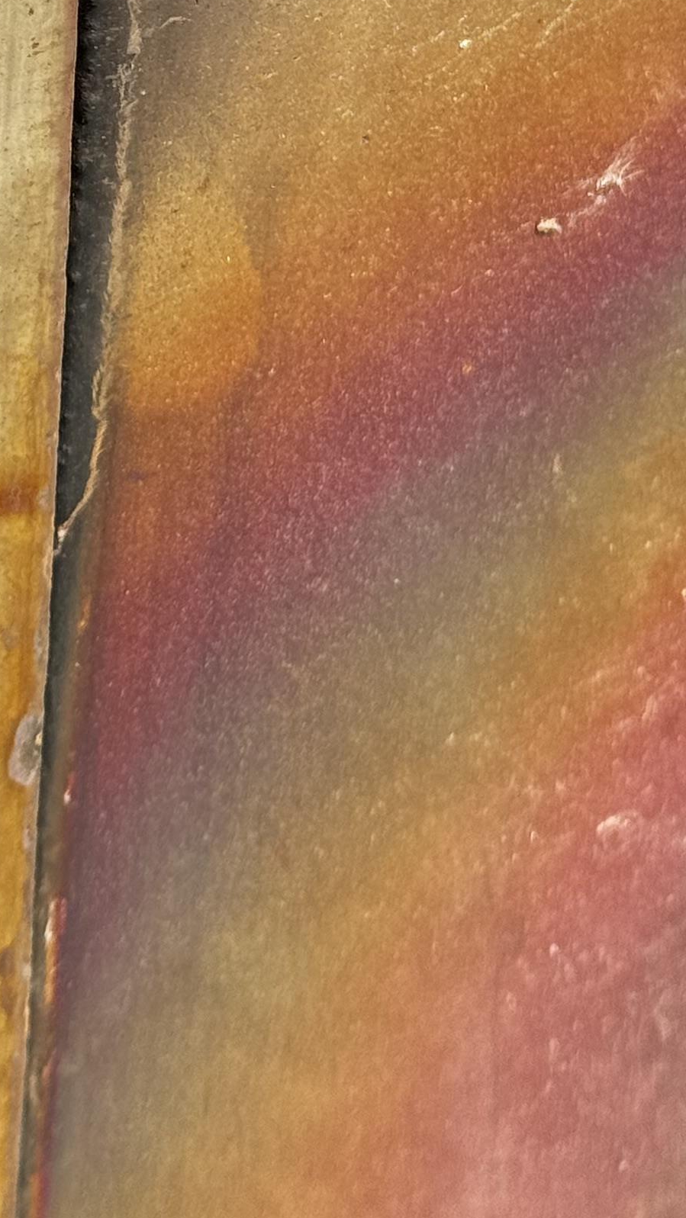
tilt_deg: -31.4
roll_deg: +3.7
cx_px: 167
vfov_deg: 15.7
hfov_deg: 9.2
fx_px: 4266
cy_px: -169
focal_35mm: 132
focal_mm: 6.76
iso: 64
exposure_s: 1/1524
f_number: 1.78
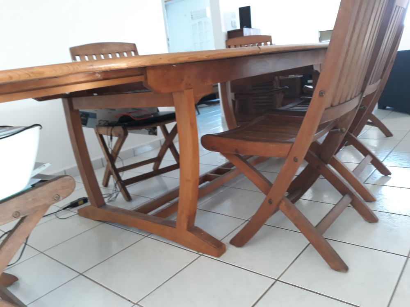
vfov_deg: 51.4
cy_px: 154
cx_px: 205
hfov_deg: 65.3
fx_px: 320
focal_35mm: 27
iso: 125
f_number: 1.7
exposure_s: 1/50
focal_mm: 3.71
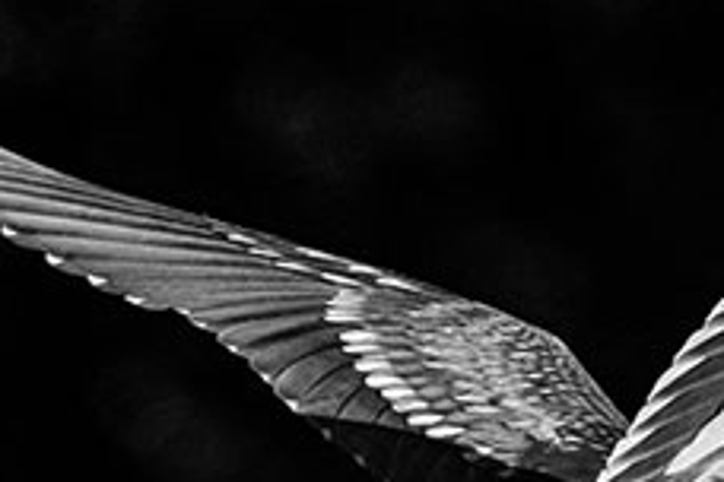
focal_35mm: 1538
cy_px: 338
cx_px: 607
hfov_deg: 1.3
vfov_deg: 0.9
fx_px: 30928
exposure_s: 1/4000
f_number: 11
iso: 2500
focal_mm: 700
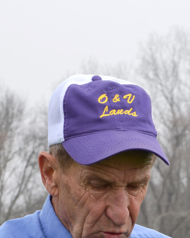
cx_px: 104
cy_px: 318
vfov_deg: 9.5
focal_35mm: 200
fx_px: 1406
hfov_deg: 7.7
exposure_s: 1/320
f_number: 9
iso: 320
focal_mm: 52
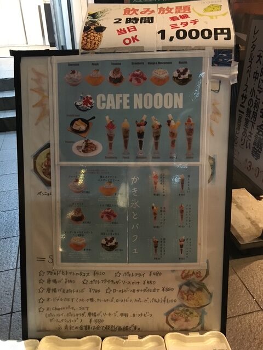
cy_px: 175
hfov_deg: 48.2
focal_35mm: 29
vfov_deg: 61.7
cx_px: 132
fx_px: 294
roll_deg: +0.1
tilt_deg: -27.9
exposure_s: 1/15
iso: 320
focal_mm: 4.15
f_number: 2.2
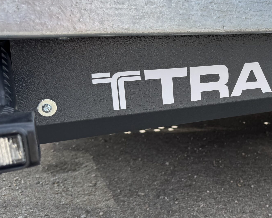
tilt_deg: -8.8
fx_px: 362
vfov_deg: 33.4
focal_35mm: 45
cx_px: 236
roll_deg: -0.8
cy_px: 119
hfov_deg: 38.8
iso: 80
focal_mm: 6.76
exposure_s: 1/1980
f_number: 1.78
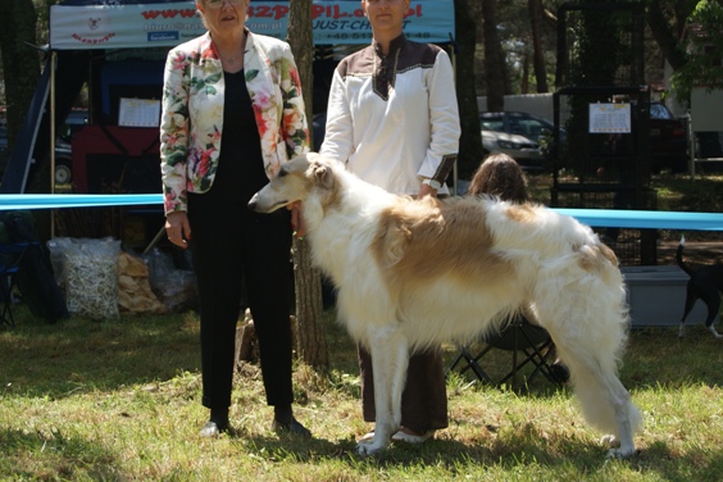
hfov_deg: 26.5
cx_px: 387
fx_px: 1538
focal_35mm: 77
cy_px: 212
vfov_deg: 17.8
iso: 100
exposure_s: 1/250
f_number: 6.3
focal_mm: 45
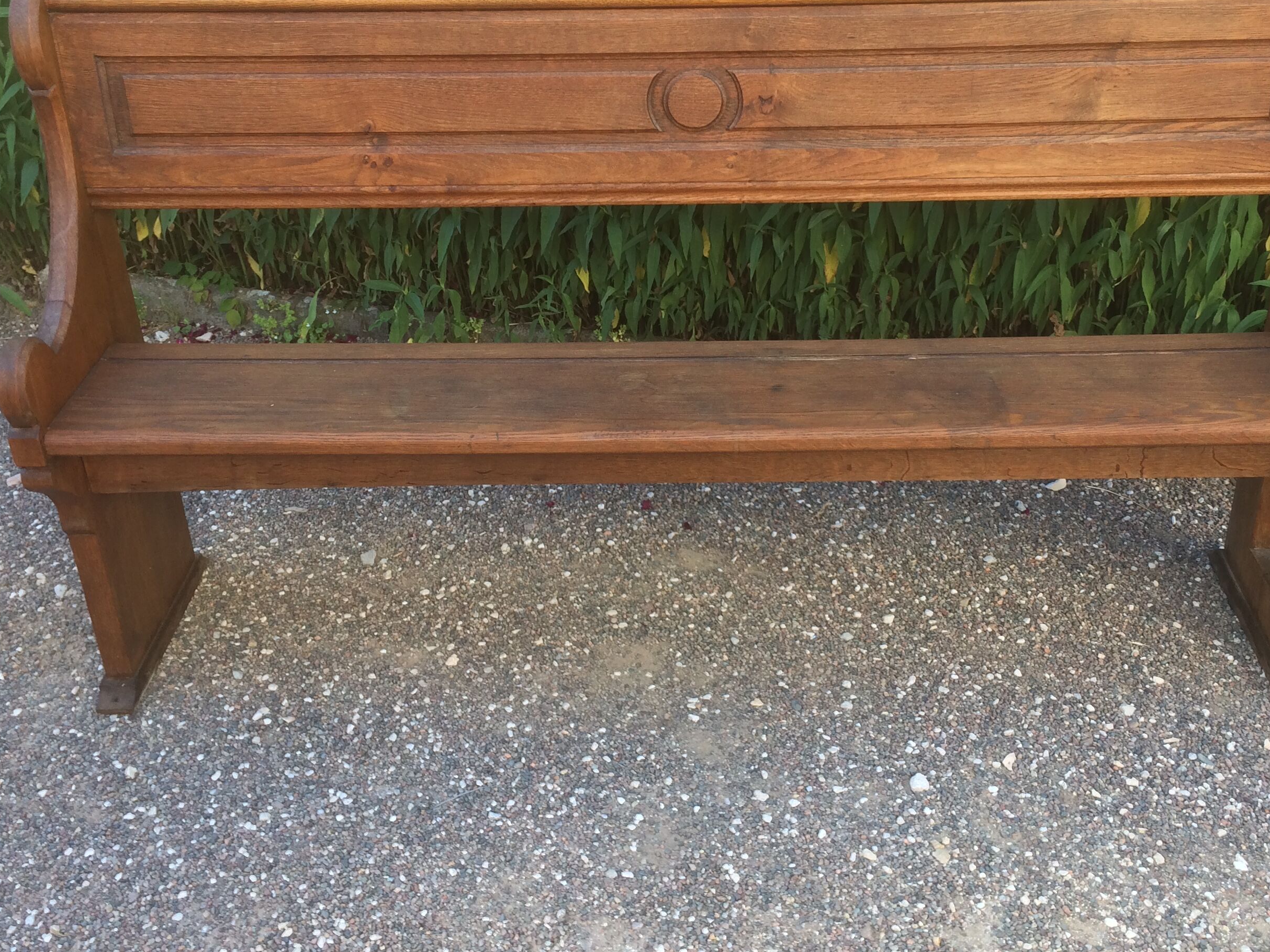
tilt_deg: -28.8
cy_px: 354
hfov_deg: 47.8
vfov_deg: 36.6
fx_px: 1431
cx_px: 679
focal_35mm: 39
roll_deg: -0.4
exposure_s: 1/100
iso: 40
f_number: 2.2
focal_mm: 4.15
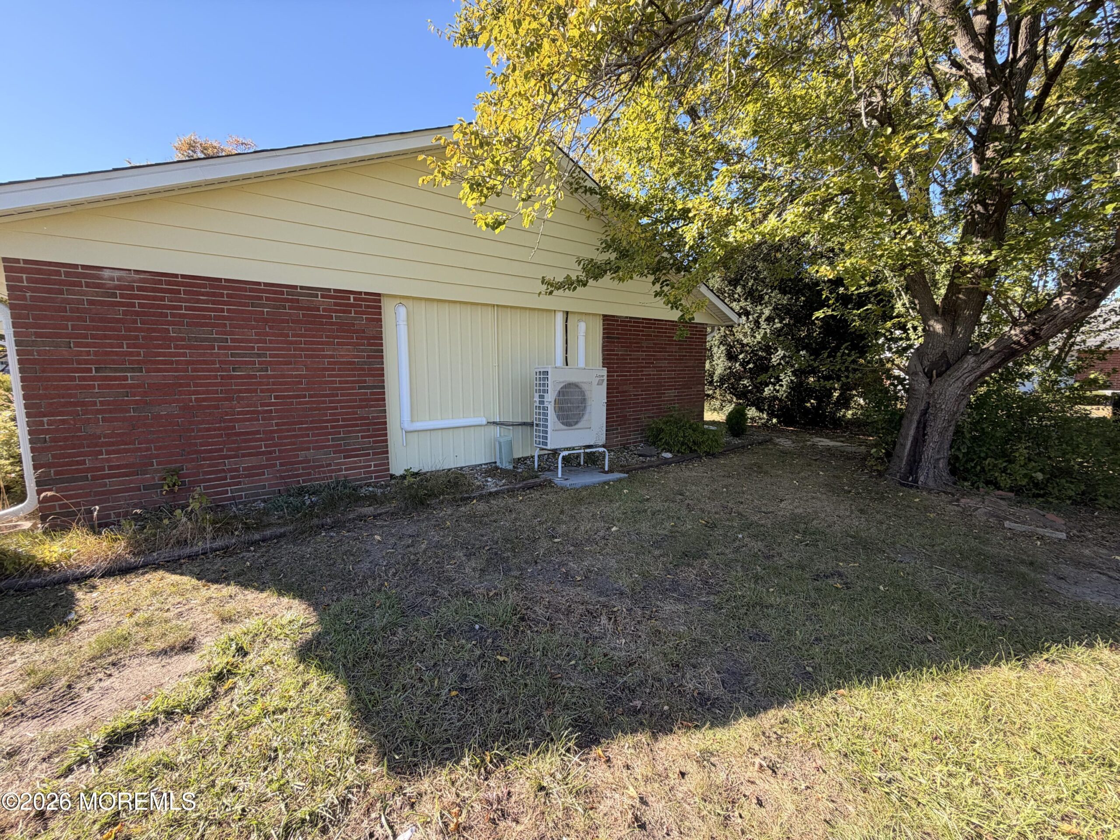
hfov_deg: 102.1
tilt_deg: -5.9
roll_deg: +0.0
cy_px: 420
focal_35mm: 14
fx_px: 453
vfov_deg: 85.7
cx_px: 560
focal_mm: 2.22
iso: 50
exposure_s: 1/315
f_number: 2.2
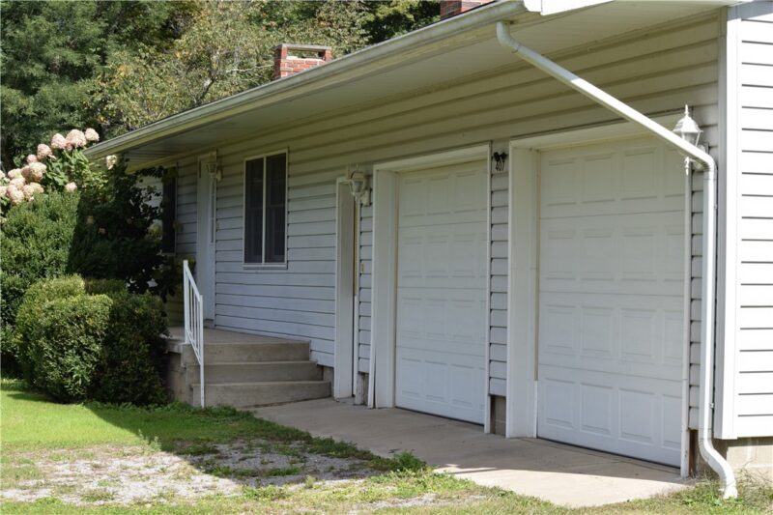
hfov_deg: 24.6
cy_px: 258
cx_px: 386
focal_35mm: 82
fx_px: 1771
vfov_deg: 16.5
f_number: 8
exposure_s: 1/250
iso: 220
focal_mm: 55
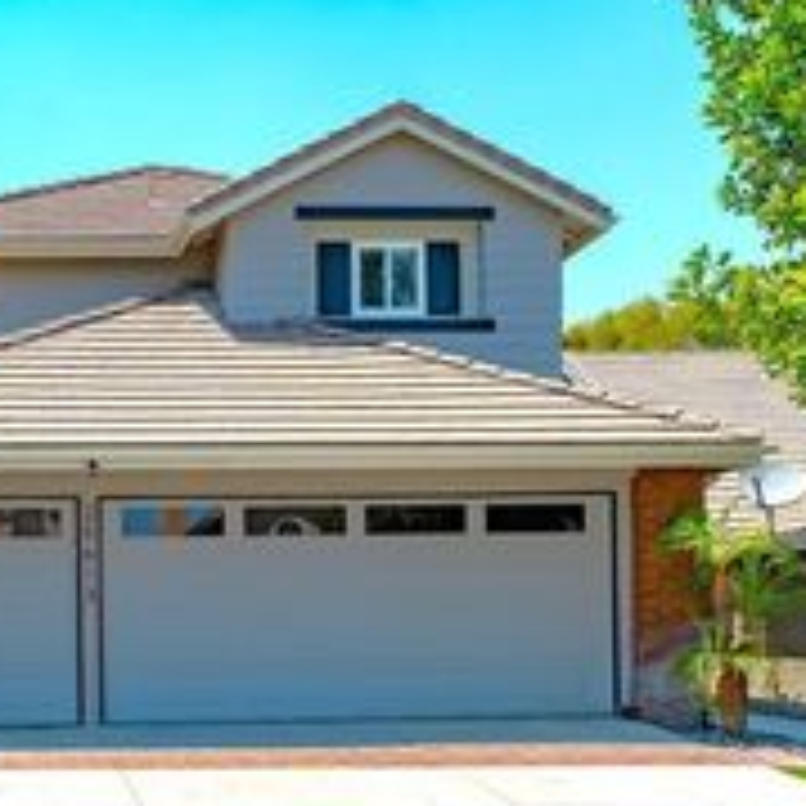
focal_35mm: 57
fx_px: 1502
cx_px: 122
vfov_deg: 29.5
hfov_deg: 29.1
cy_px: 619
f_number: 8
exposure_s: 1/400
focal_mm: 24
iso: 125
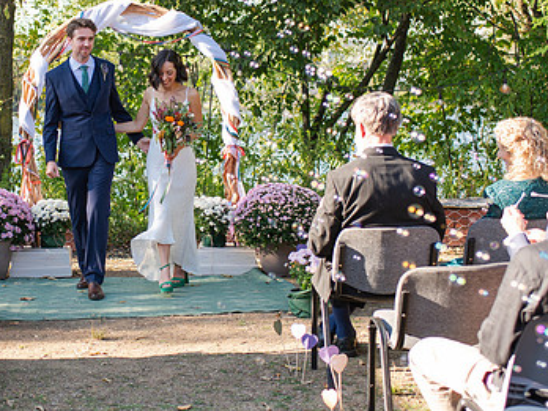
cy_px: 164
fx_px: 1156
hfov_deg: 26.2
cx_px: 110
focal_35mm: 73
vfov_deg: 20.1
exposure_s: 1/640
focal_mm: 35
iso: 250
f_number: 3.2
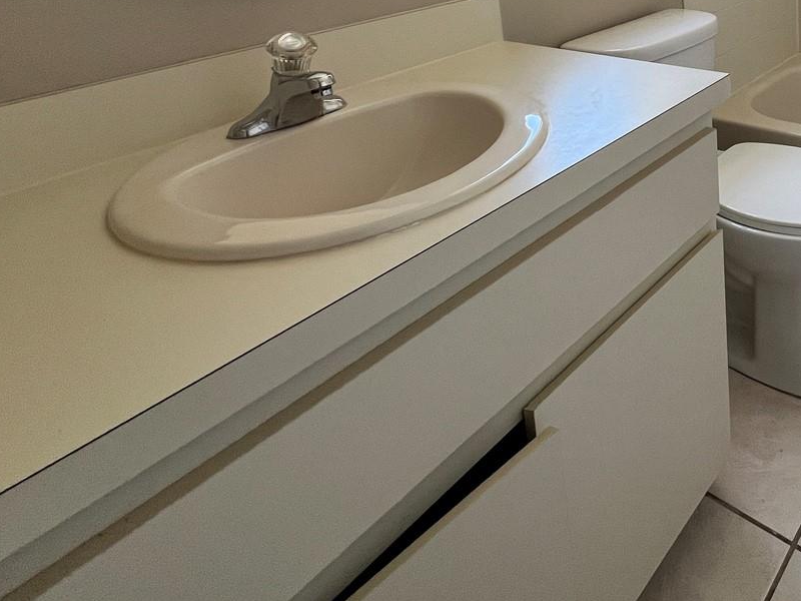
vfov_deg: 46.2
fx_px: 602
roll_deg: +2.4
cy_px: 26
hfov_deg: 59.9
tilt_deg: -14.1
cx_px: 679
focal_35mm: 26
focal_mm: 1.57
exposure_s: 1/99
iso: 125
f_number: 1.8
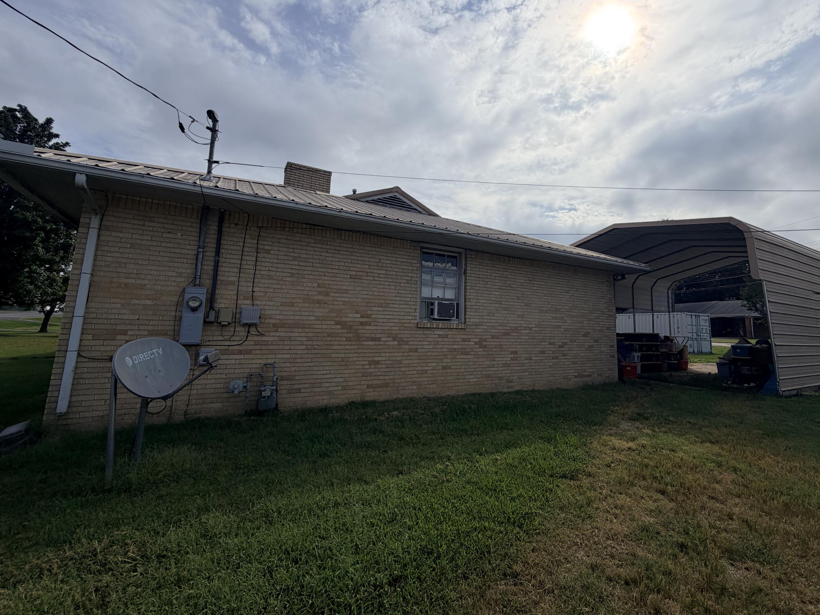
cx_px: 458
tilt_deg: +10.4
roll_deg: -1.1
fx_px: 379
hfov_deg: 94.1
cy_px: 272
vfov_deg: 77.8
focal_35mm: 16
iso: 20
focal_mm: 2.22
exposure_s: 1/1961
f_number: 2.2
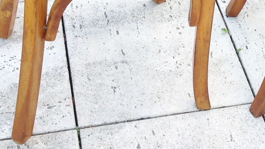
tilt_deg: -35.4
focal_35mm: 101
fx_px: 710
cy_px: -80
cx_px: 235
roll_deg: -11.9
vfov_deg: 11.5
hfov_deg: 20.7
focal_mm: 4.28
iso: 50
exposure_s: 1/147
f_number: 2.4
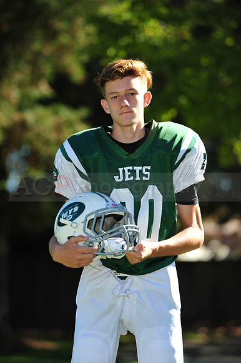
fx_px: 2011
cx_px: 120
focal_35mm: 200
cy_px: 182
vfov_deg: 10.3
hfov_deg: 6.9
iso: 400
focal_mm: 200
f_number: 4.5
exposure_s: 1/1250
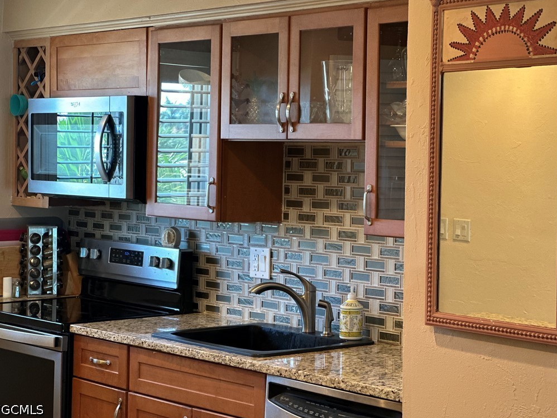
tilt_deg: -1.3
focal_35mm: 79
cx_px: 277
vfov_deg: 18.7
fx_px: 1271
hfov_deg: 24.7
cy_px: 205
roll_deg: -1.4
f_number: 2.8
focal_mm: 9
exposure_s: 1/40
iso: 200
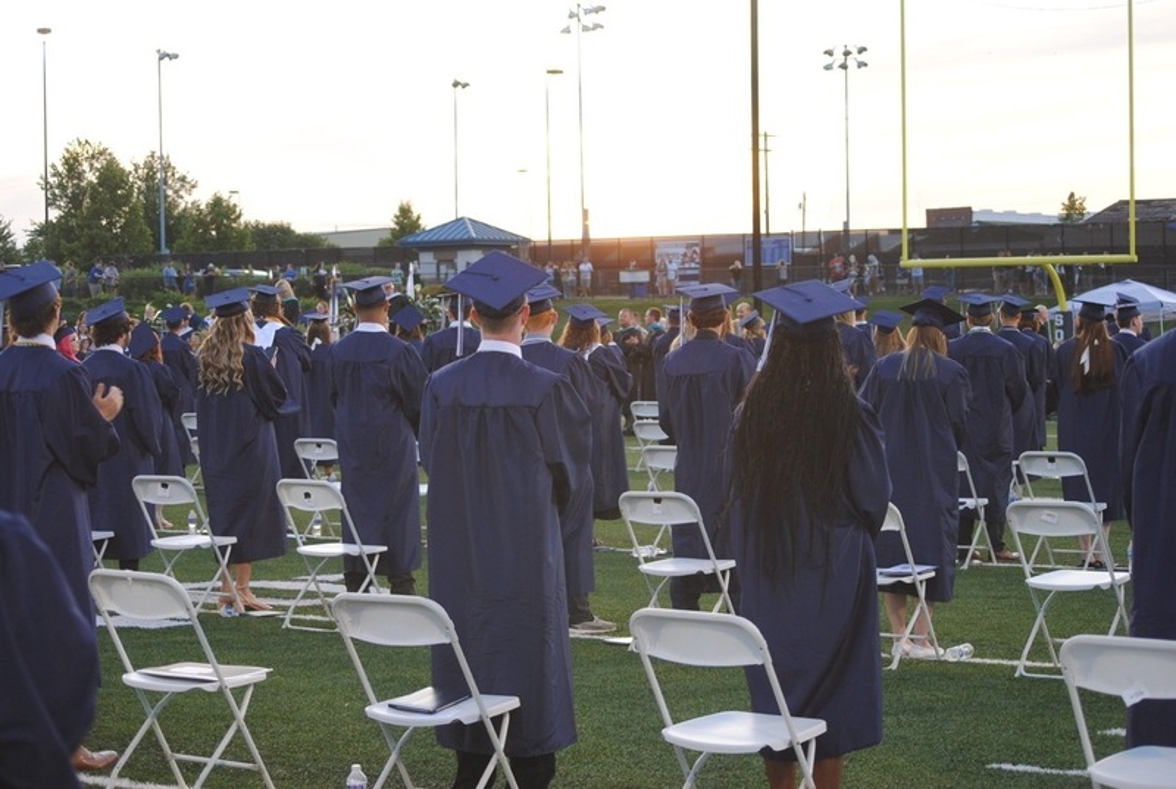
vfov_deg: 16.6
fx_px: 2701
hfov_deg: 24.6
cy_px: 394
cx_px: 588
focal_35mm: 82
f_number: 4
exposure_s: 1/60
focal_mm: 55
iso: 200
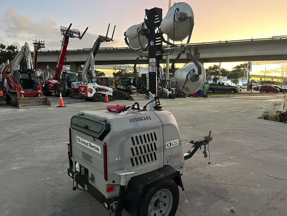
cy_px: 108
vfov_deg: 53.1
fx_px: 216
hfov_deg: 67.3
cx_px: 144
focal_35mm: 26
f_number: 1.6
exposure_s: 1/40
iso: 640
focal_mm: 5.1
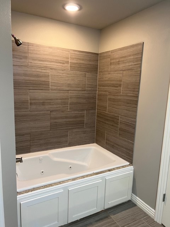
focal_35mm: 26
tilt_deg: -9.2
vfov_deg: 67.3
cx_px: 85
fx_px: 170
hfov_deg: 53.1
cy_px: 114
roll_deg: -1.3
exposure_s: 1/60
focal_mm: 5.7
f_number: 1.5
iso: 125
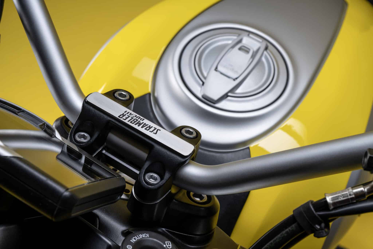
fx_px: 601
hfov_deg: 34.5
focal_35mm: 58
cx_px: 186
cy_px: 124
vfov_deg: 23.4
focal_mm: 58
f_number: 11
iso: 100
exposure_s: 1/160
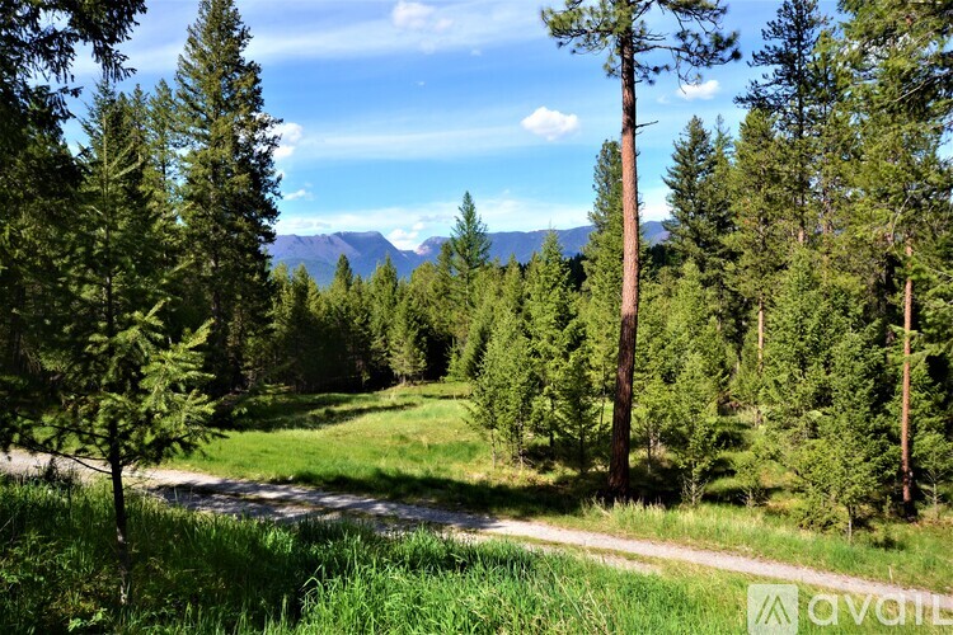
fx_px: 794
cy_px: 318
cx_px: 476
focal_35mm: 30
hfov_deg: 61.9
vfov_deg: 43.6
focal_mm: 20
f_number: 10
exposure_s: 1/320
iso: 400
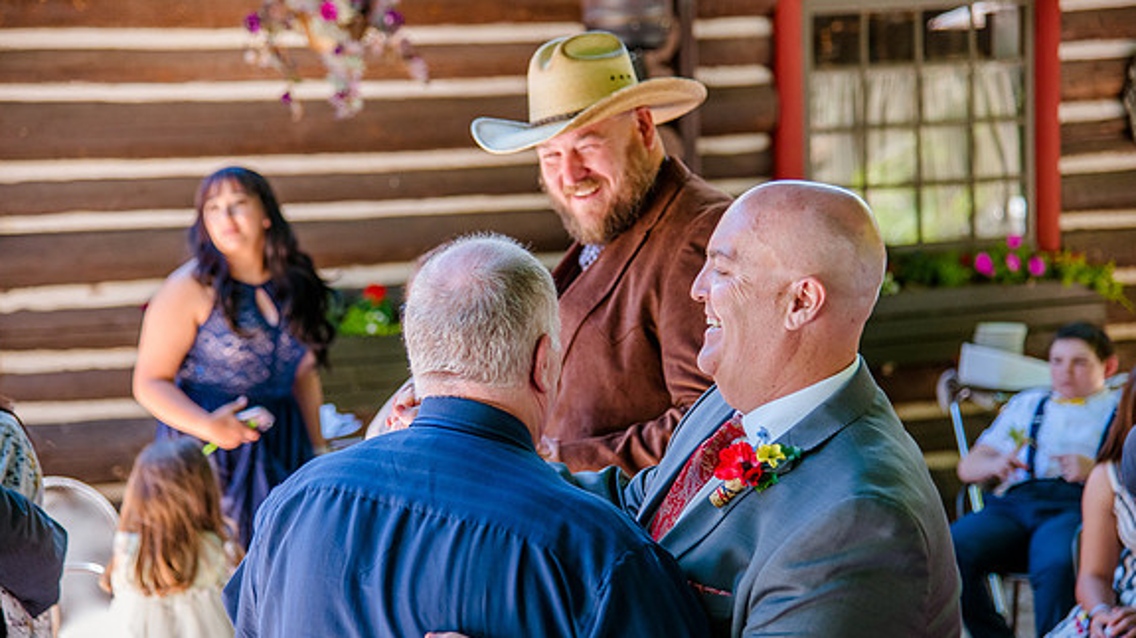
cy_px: 361
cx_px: 551
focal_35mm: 89
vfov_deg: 13.6
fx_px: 2680
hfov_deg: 23.9
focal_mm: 82
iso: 1600
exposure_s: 1/400
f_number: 4
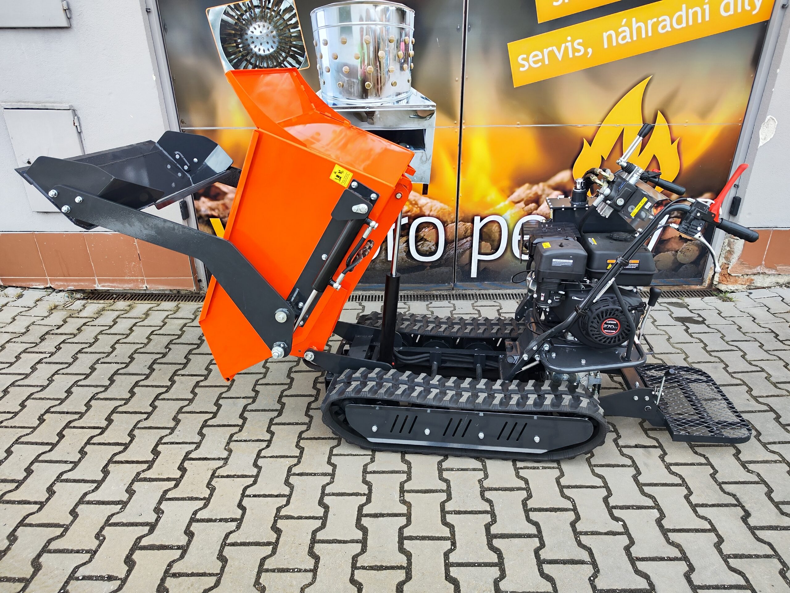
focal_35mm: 23
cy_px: 296
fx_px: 525
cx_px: 395
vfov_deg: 58.9
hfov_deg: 73.9
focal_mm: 7.01
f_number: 1.69
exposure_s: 1/142
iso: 50
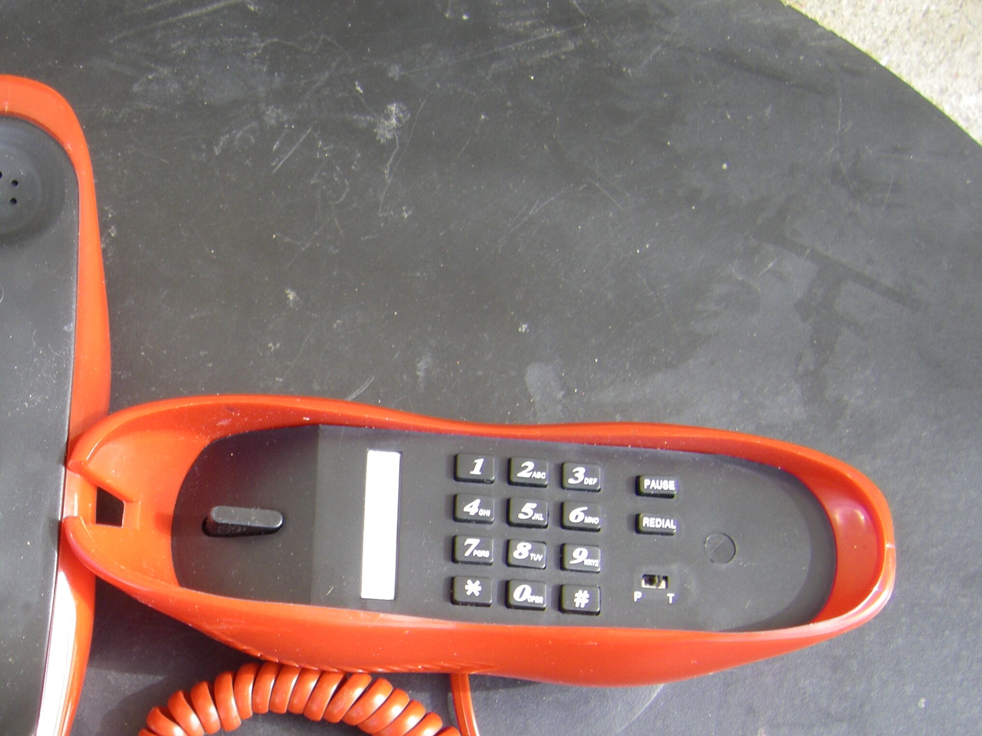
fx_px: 1731
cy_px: 524
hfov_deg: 31.0
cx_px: 209
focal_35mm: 61
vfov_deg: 23.8
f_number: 3.5
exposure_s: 1/80
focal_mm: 6.3
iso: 64
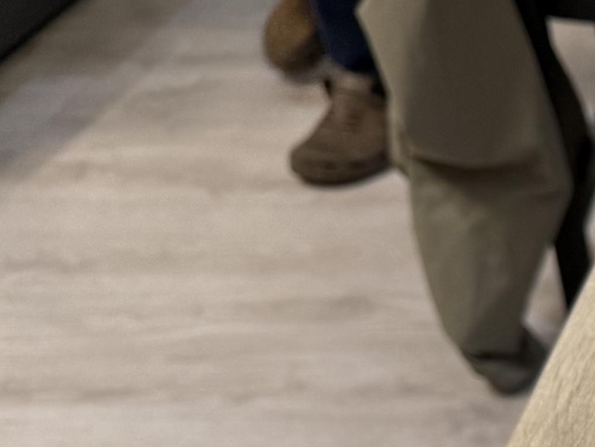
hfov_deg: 16.1
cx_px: 1155
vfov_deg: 14.4
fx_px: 1667
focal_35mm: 97
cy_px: 637
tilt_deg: -42.2
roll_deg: -0.7
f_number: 1.78
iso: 200
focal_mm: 6.76
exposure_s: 1/89
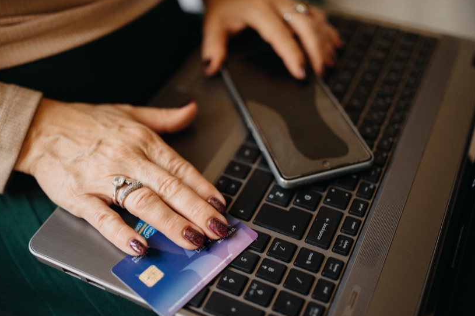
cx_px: 225
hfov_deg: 44.5
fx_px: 580
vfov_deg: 30.5
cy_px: 156
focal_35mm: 44
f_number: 1.4
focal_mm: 35
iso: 320
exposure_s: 1/250
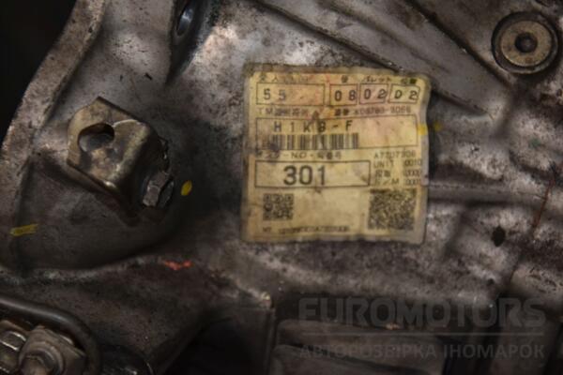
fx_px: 1877
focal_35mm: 120
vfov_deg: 11.4
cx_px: 282
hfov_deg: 17.1
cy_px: 188
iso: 800
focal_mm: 80
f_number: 5.3
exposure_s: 1/60
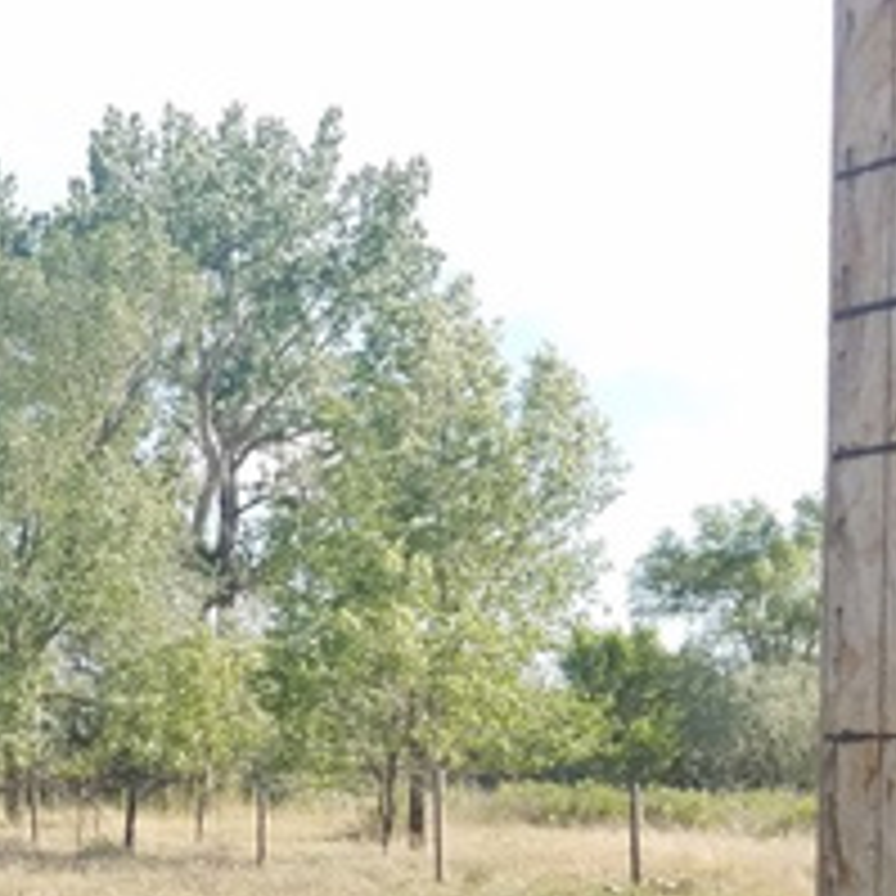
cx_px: -410
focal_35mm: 74
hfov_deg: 20.4
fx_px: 2167
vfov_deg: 22.6
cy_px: 860
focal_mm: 4.2
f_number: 1.7
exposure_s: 1/1006
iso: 50
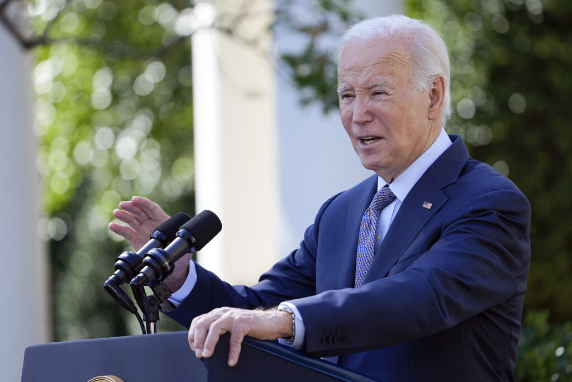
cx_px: 286
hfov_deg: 6.9
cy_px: 191
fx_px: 4719
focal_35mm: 297
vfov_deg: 4.6
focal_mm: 297
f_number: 5.6
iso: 500
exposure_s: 1/640
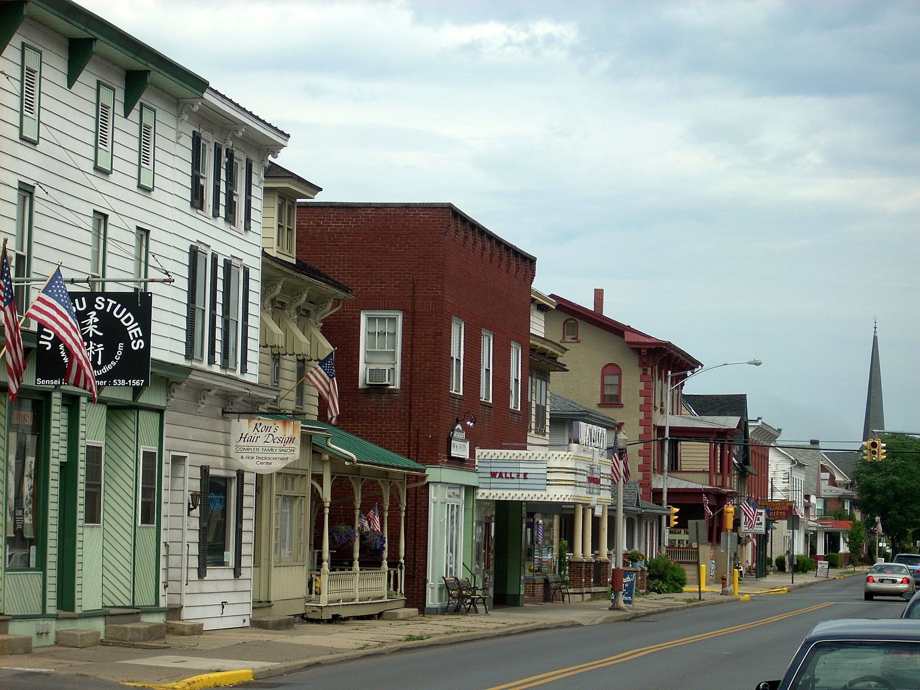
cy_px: 345
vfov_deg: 13.1
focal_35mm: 113
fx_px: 3003
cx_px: 460
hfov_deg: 17.4
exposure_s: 1/386
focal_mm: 18.6
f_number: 5.2
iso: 64
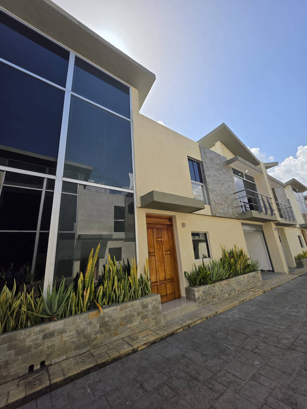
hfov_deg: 89.9
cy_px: 204
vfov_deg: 106.2
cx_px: 154
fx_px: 154
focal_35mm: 13
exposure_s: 1/1920
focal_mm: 2.2
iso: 40
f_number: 1.9
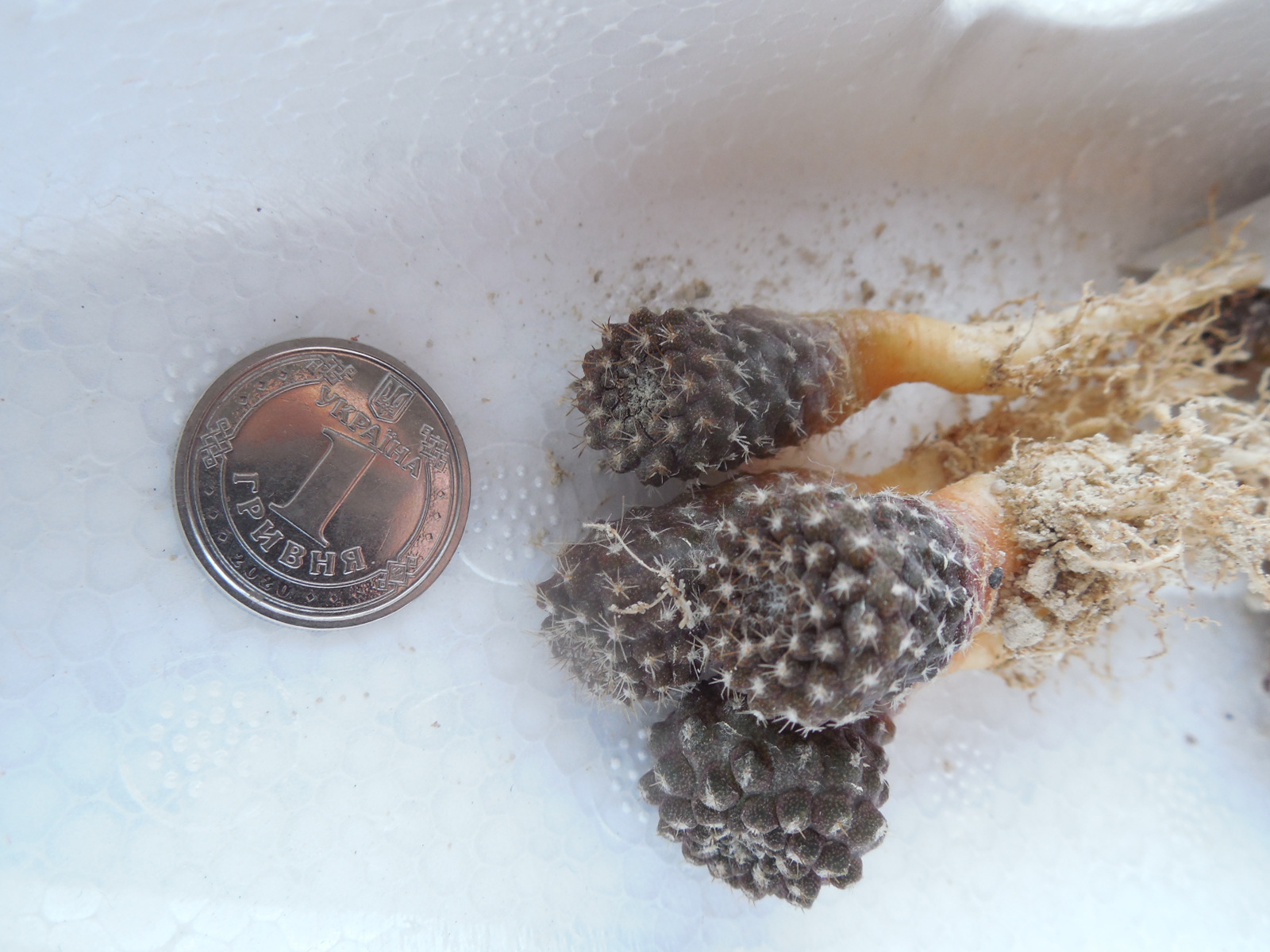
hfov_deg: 58.4
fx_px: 1137
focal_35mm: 31
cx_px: 635
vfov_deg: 45.4
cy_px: 476
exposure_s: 1/30
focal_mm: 5.6
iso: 160
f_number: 3.6
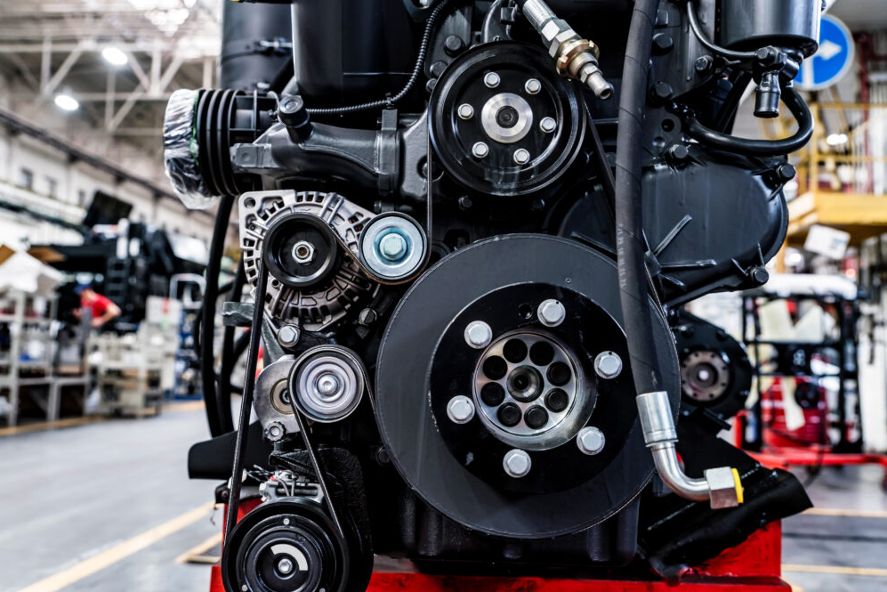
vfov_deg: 34.2
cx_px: 437
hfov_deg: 49.5
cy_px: 293
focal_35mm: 39
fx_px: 961
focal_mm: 38
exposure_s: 1/60
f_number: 4
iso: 800
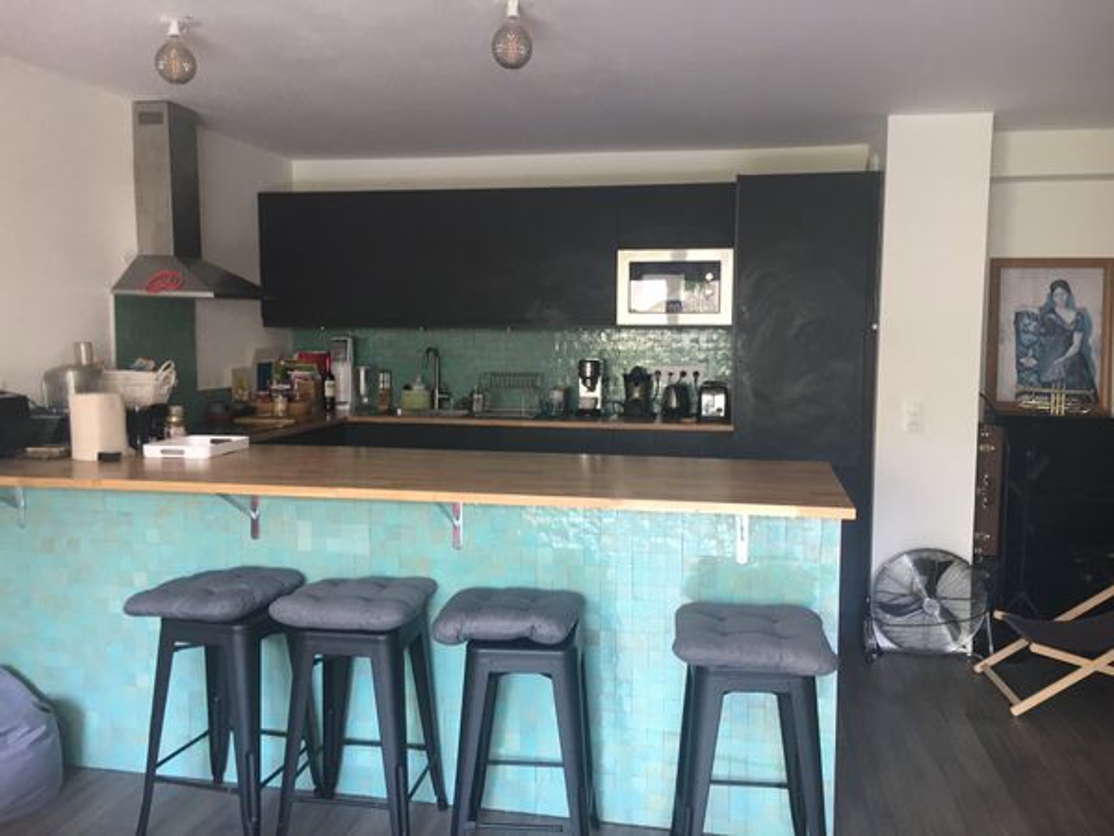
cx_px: 557
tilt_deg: -5.2
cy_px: 418
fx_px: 933
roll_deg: +0.9
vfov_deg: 48.2
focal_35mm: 29
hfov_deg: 61.7
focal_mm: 4.15
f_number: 2.2
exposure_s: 1/33
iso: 100
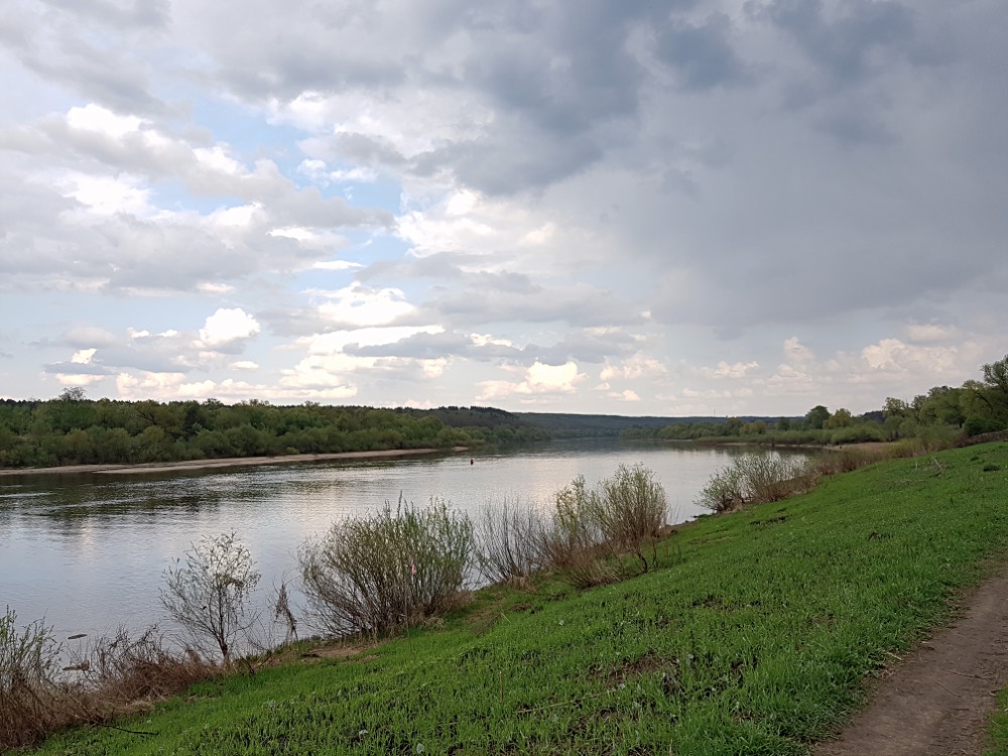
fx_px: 757
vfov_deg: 53.1
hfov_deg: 67.3
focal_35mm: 26
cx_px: 504
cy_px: 378
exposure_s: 1/772
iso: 50
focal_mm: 4.2
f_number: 1.7
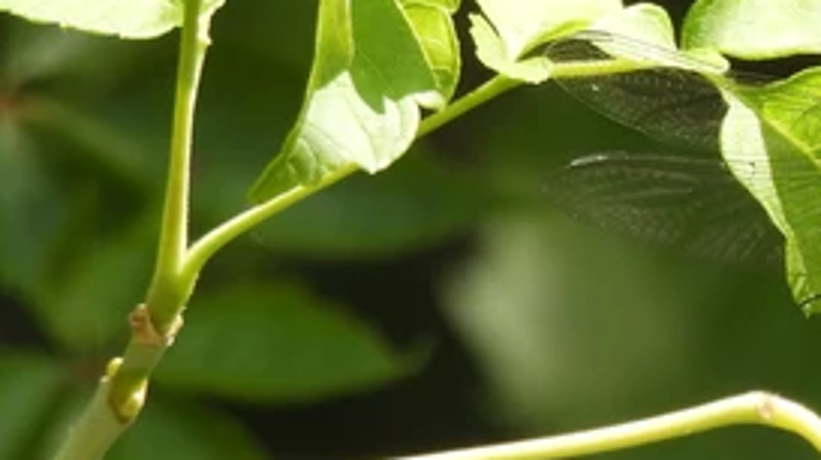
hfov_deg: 1.2
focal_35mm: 1789
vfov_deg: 0.7
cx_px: 887
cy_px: 235
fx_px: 38912
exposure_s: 1/200
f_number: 5.6
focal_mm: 125
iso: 100
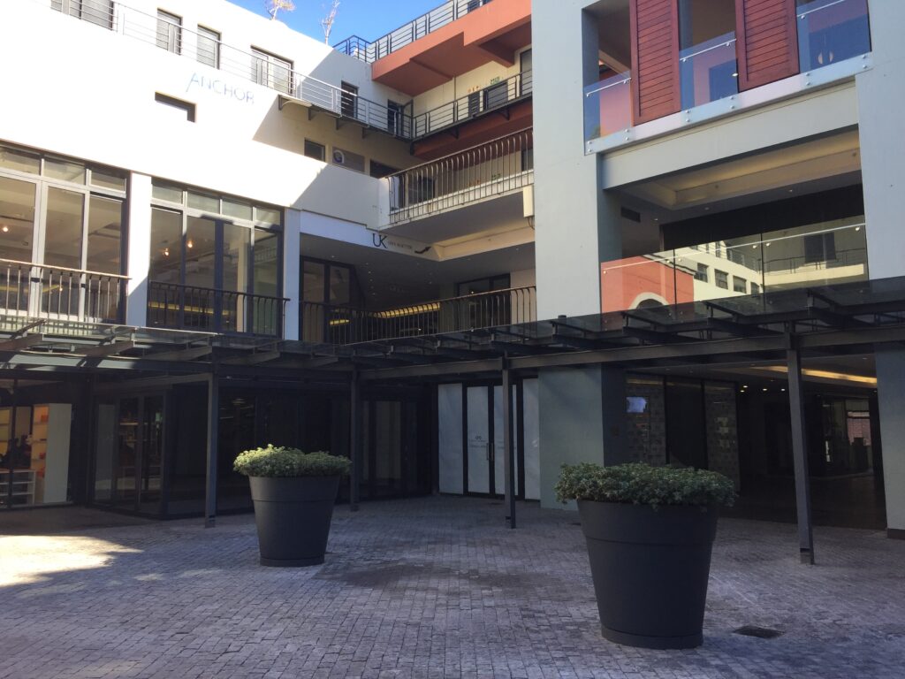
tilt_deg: +6.3
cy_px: 340
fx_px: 758
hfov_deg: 61.7
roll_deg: -0.4
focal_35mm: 29
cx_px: 452
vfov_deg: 48.2
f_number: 2.2
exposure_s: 1/338
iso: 32
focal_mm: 4.15
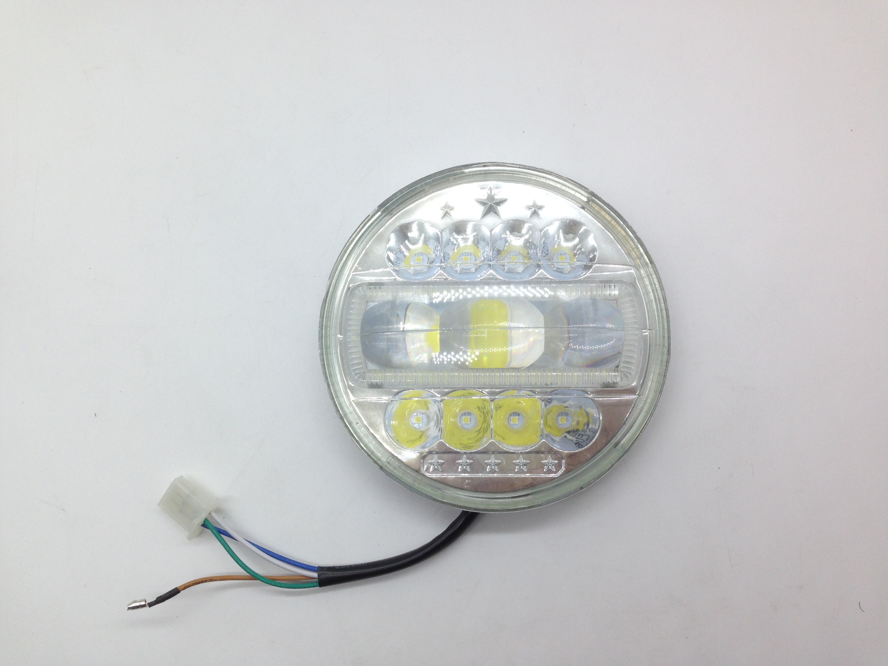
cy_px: 333
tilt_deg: -83.3
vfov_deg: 42.9
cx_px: 444
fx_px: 847
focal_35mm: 33
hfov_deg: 55.4
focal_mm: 4.12
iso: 50
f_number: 2.4
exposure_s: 1/120
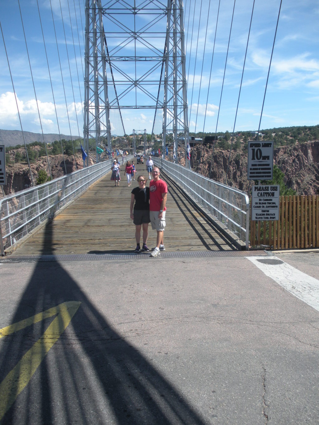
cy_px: 212
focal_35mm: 36
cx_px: 160
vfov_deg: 51.4
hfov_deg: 39.7
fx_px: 442
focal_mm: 6.3
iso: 64
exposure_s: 1/554
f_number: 3.5
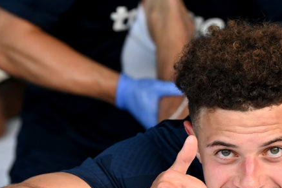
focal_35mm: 405
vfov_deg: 3.4
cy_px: 147
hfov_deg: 5.1
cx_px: 208
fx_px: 3173
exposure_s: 1/400
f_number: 4.5
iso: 1000
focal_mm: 155
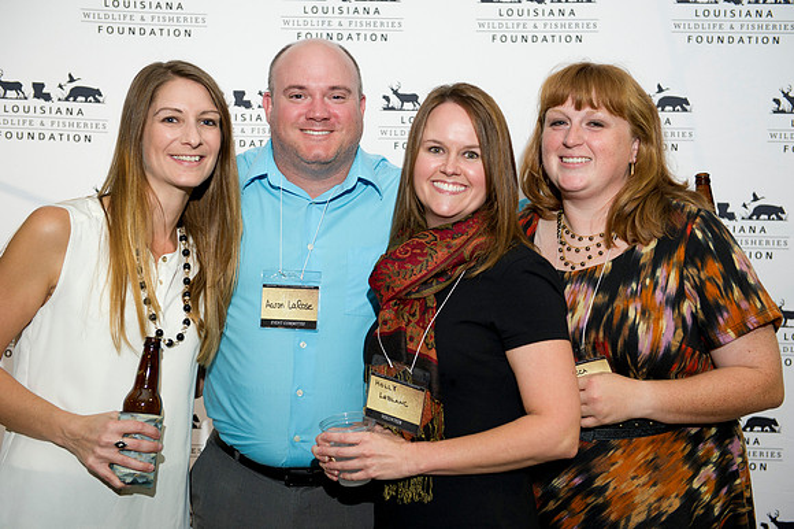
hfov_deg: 35.7
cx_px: 397
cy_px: 264
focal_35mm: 56
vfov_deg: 24.2
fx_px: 1234
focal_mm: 56
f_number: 3.5
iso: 800
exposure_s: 1/125
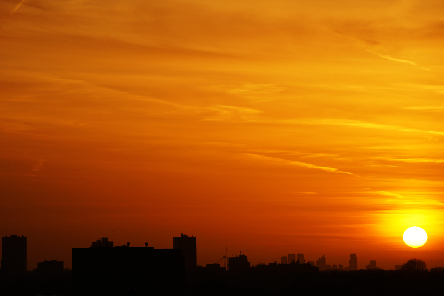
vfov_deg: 6.8
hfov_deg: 10.2
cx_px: 222
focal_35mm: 202
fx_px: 2497
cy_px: 148
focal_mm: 135
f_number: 4.5
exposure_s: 1/1250
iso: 100
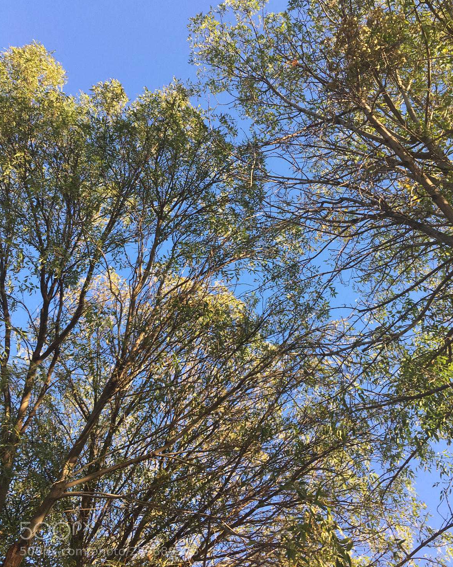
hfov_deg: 47.1
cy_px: 271
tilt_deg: +70.1
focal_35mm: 31
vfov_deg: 57.2
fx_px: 519
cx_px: 228
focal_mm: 4.15
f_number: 2.2
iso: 25
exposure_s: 1/254
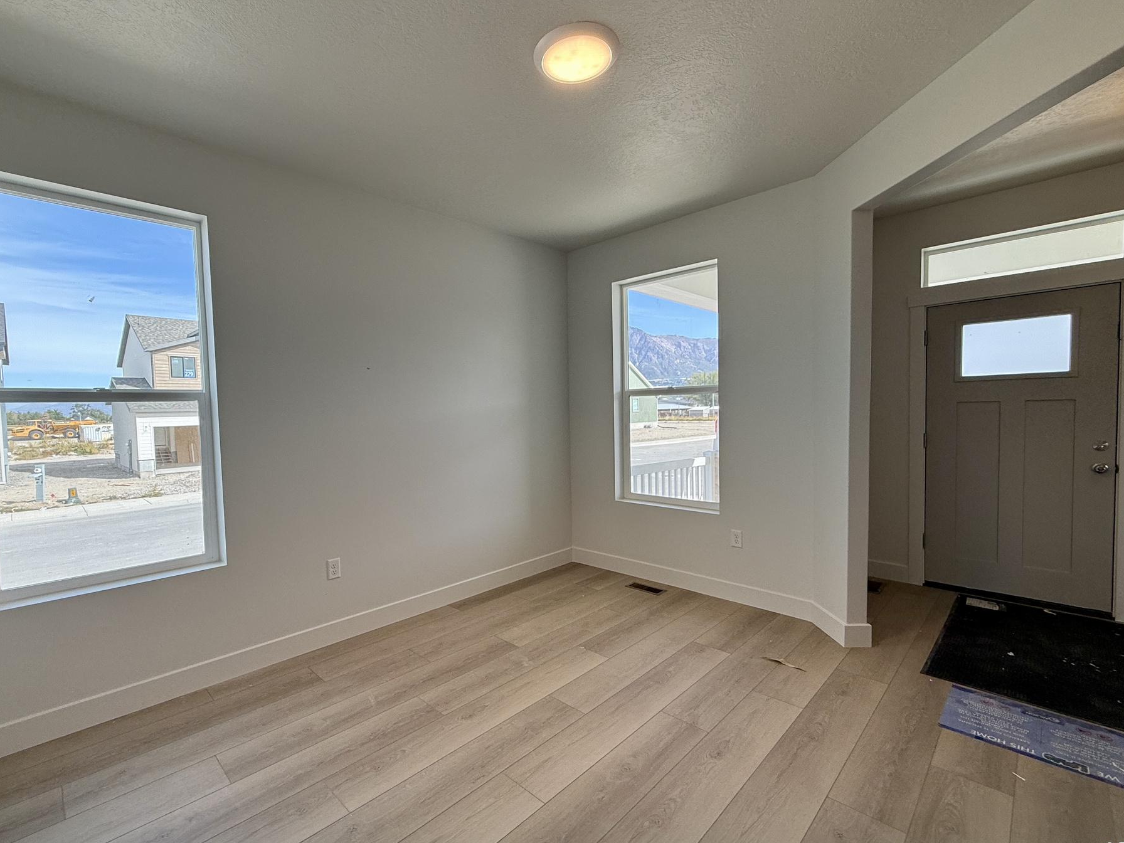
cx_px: 519
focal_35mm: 16
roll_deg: +0.9
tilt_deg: -2.0
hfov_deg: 94.3
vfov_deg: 78.1
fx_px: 520
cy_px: 436
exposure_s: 1/184
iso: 64
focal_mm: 2.22
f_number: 2.2
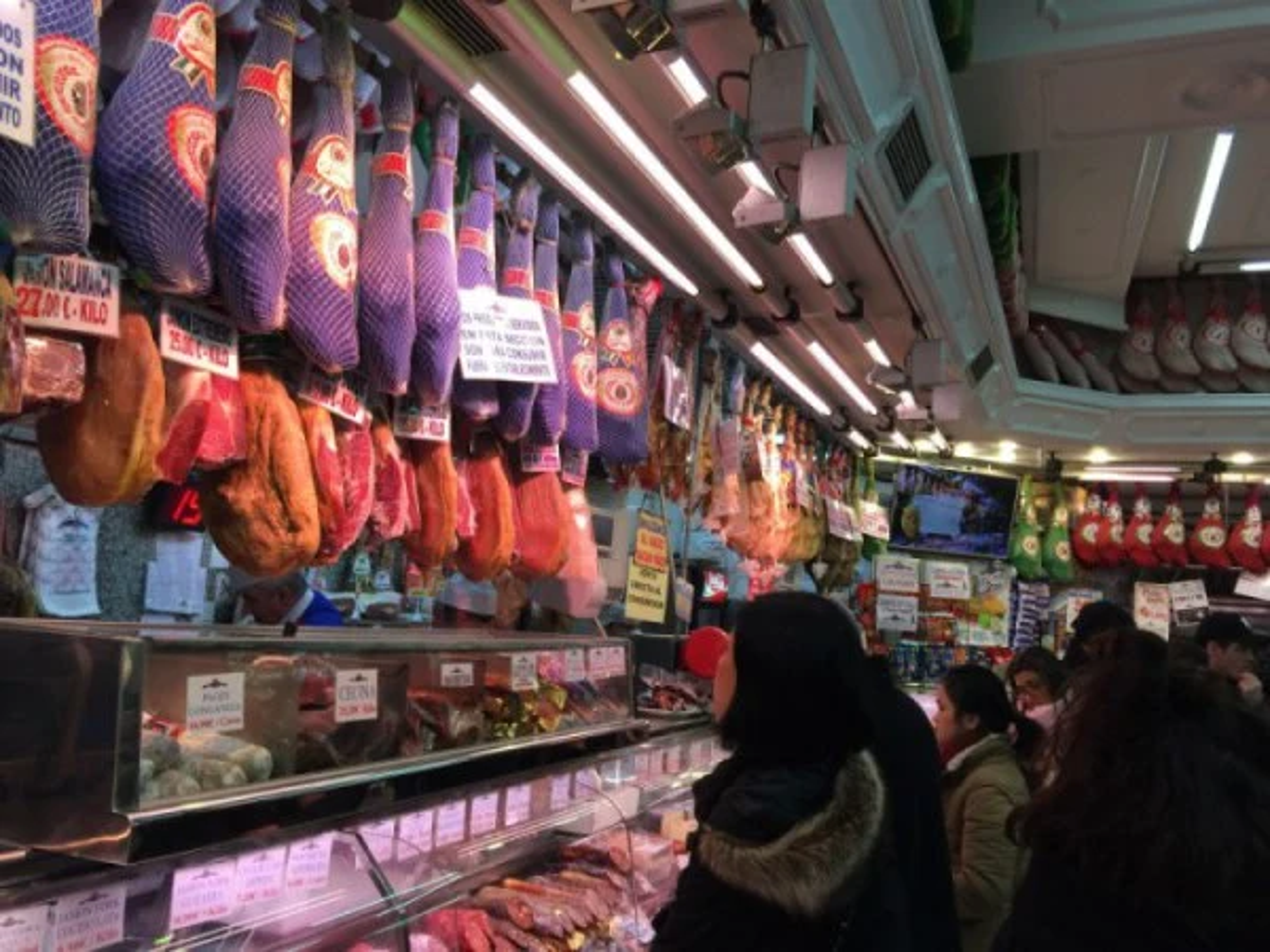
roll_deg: -1.9
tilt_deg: +6.7
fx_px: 1064
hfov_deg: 61.7
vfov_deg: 48.2
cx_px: 635
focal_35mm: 29
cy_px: 476
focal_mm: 4.15
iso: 32
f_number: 2.2
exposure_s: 1/33
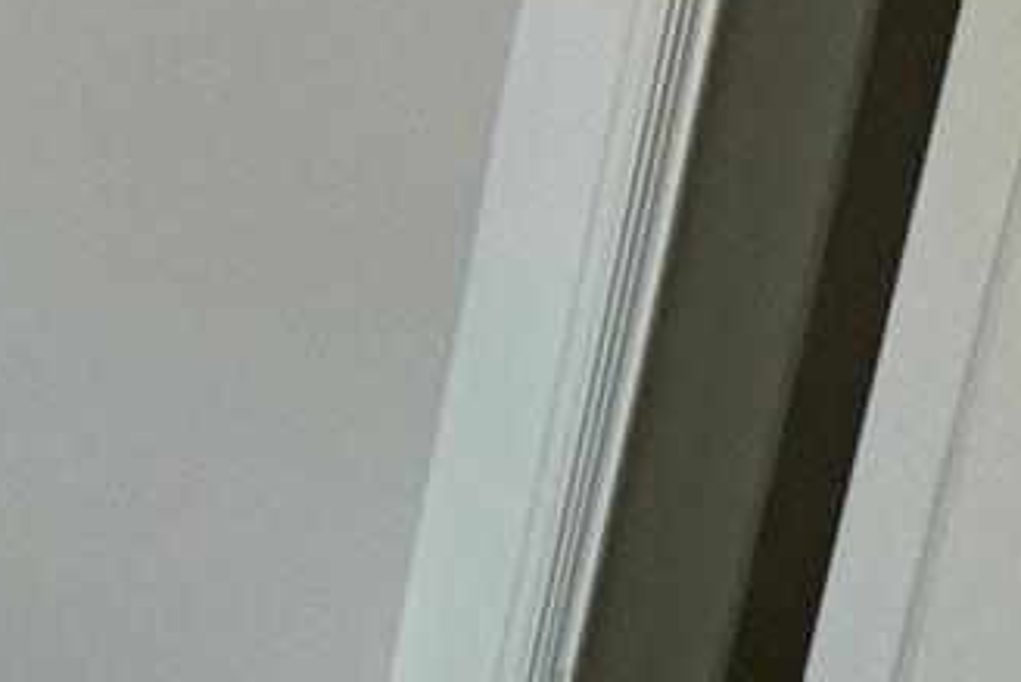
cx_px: -1040
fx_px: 2014
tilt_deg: -8.5
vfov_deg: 18.5
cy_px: -65
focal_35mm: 71
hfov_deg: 18.4
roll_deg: -2.4
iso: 80
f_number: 2.2
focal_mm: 2.22
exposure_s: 1/120
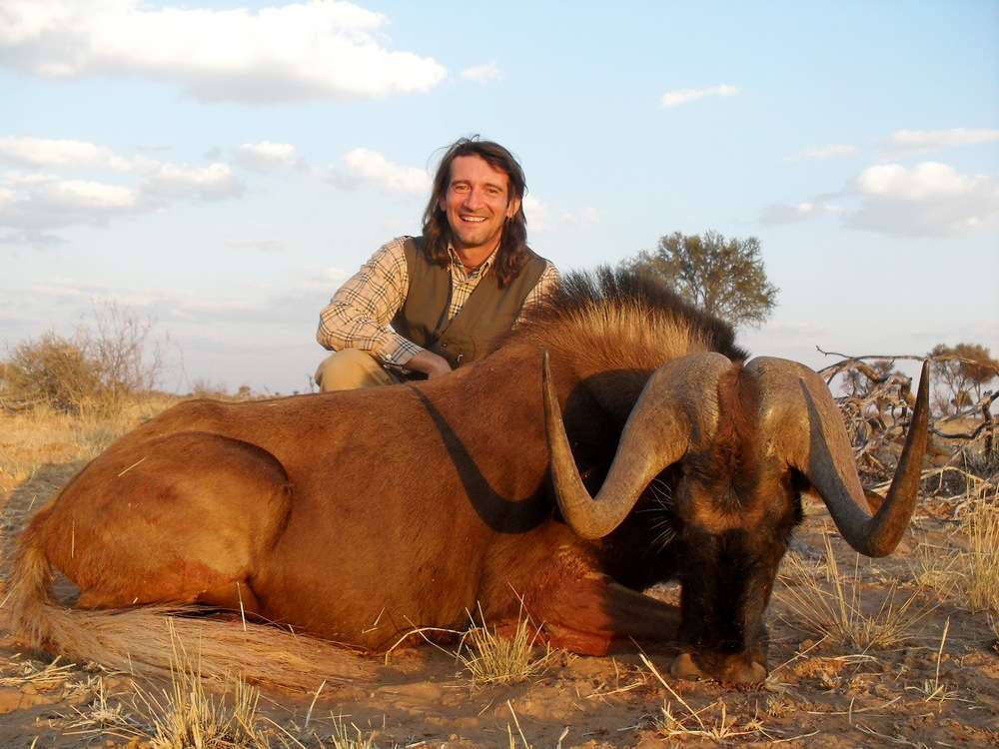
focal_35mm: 38
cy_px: 374
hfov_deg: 49.0
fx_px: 1097
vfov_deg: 37.7
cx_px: 500
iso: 80
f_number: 2.8
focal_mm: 6.3
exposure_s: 1/250
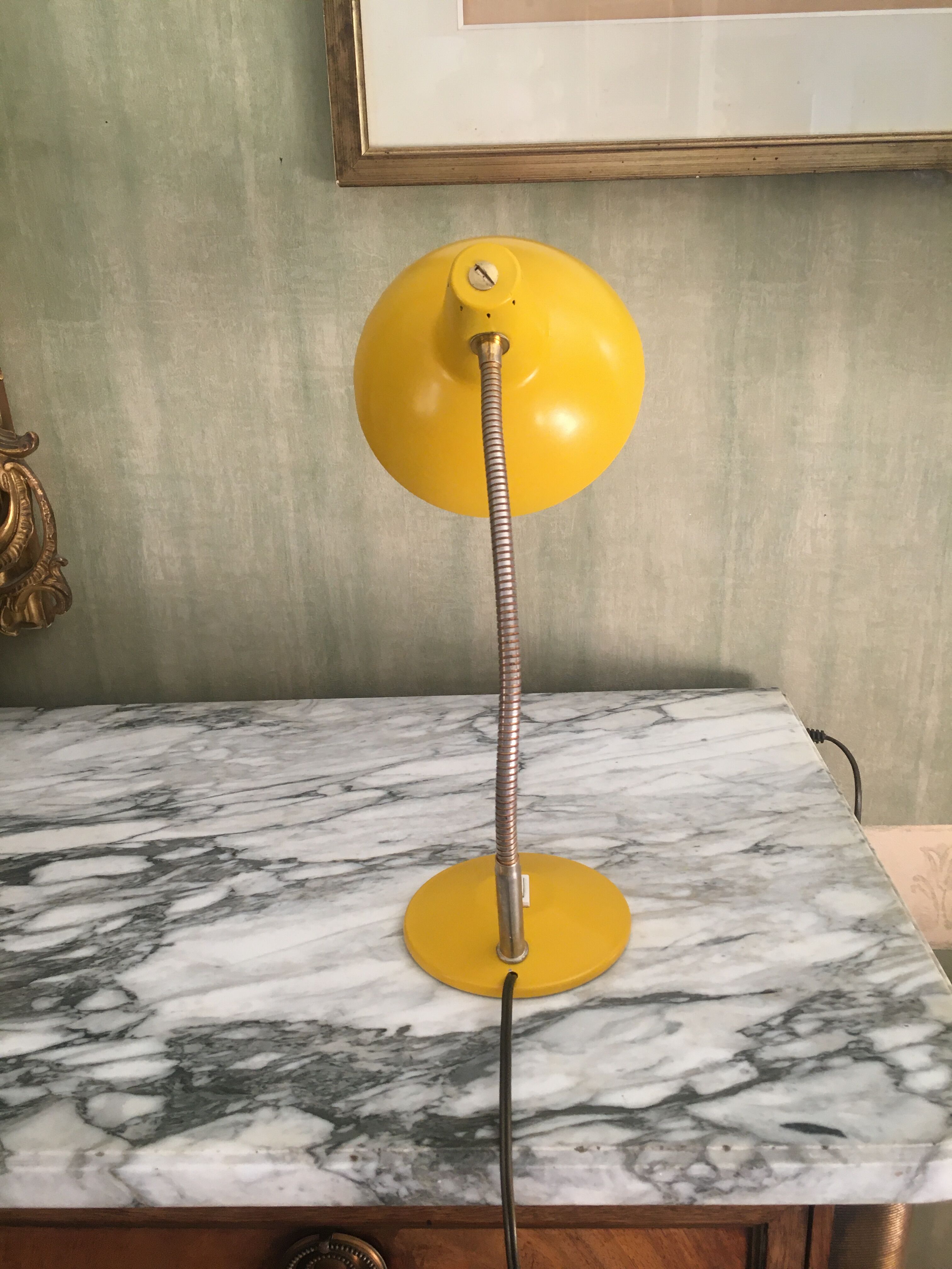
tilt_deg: -21.0
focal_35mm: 29
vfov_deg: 61.7
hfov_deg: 48.2
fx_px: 1063
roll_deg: +2.5
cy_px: 634
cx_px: 476
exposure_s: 1/33
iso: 100
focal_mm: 4.15
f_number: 2.2
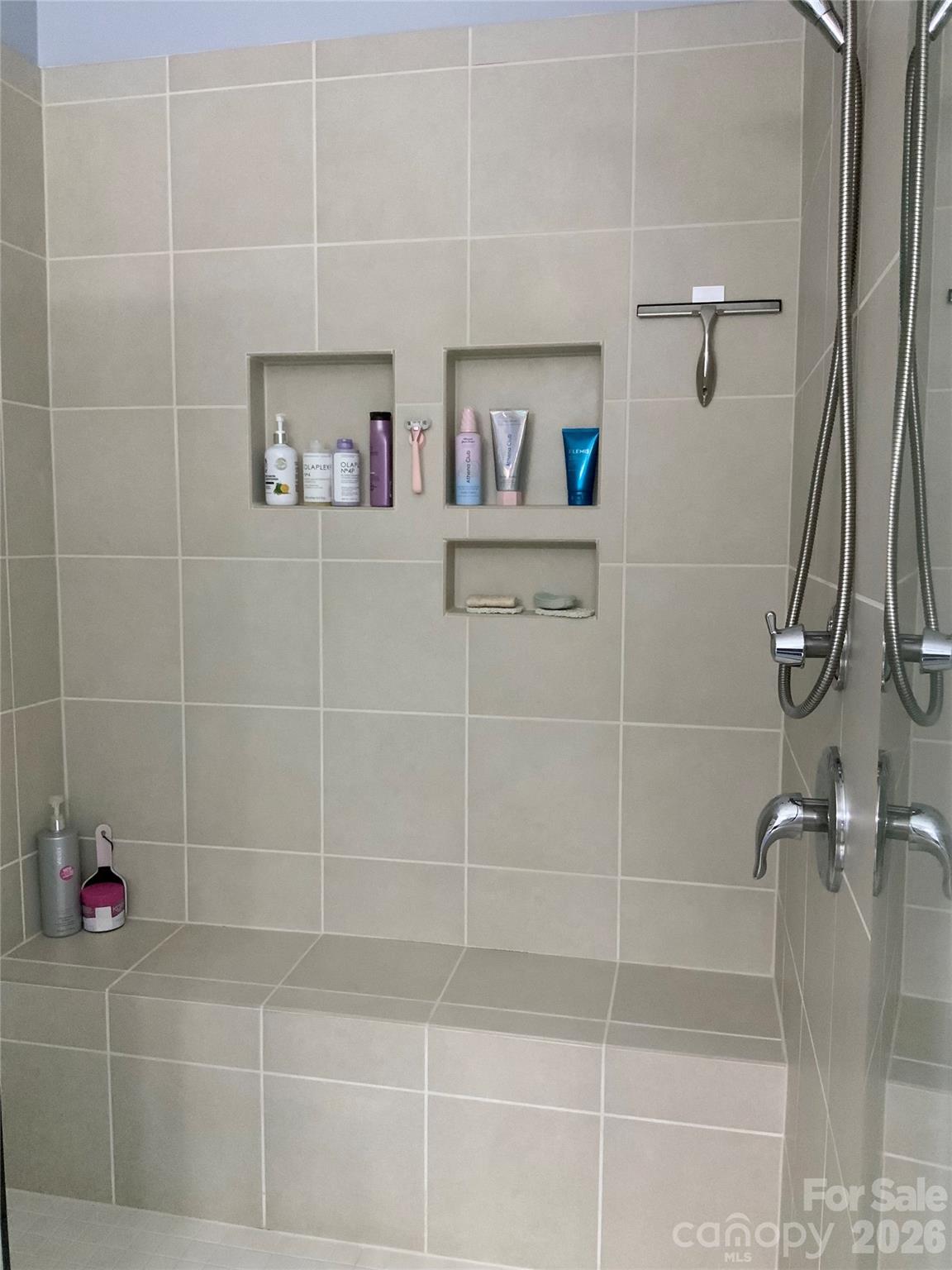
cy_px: 635
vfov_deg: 61.7
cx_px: 476
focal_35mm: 29
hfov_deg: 48.2
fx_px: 1063
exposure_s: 1/40
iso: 320
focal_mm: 3
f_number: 1.8
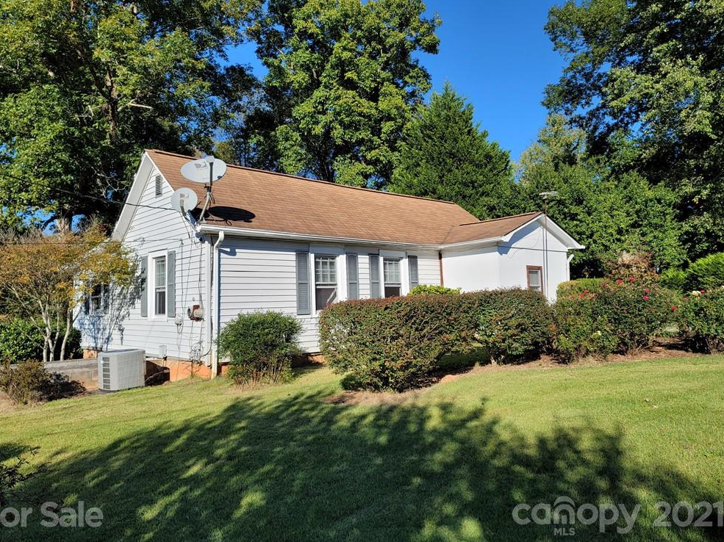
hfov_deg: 67.3
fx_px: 544
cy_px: 268
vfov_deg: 53.0
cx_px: 354
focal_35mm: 26
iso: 20
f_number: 1.8
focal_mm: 7
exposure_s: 1/836
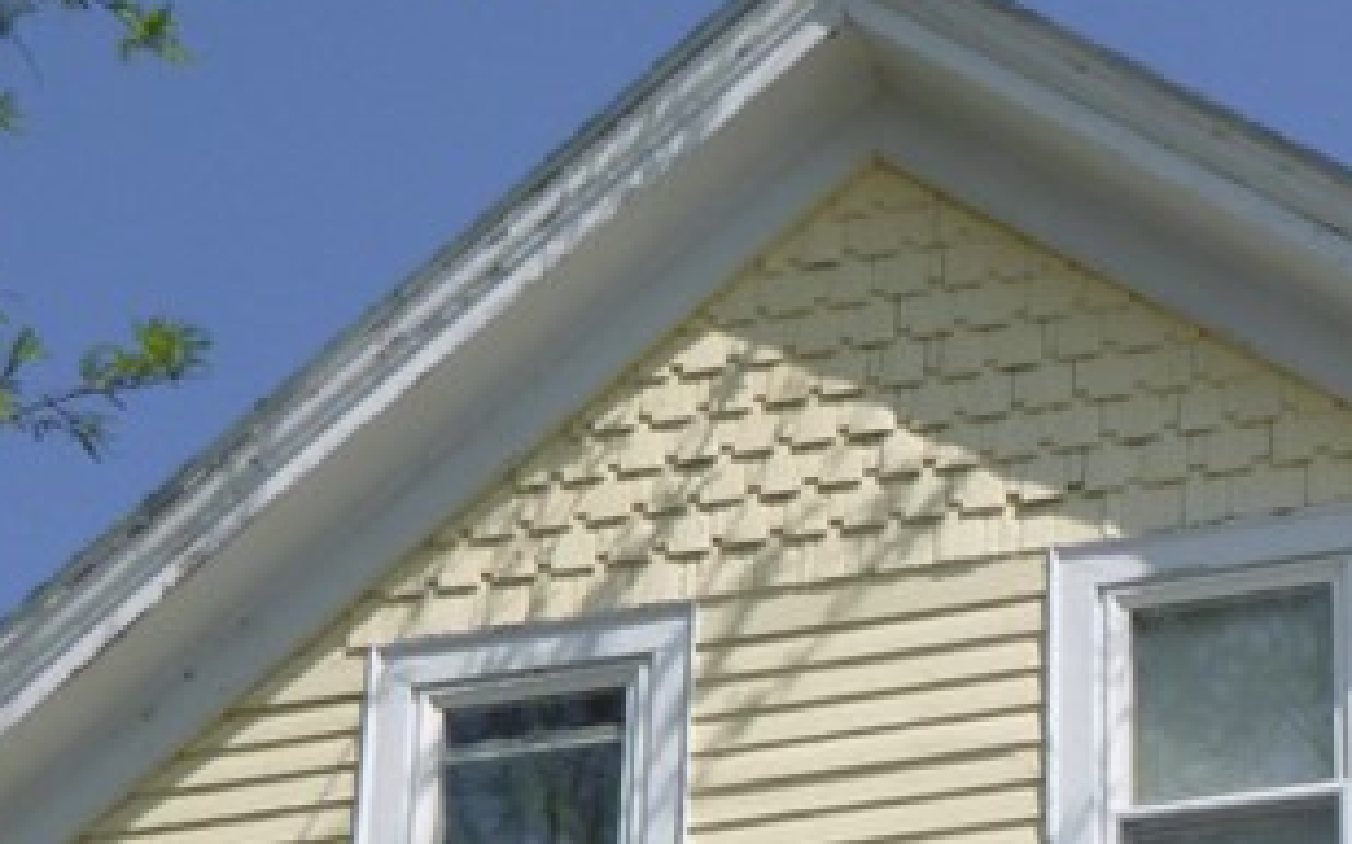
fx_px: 4273
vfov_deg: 10.7
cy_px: 1408
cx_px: 1129
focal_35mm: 116
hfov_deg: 17.8
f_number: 4.3
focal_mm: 5.9
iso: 100
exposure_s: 1/640
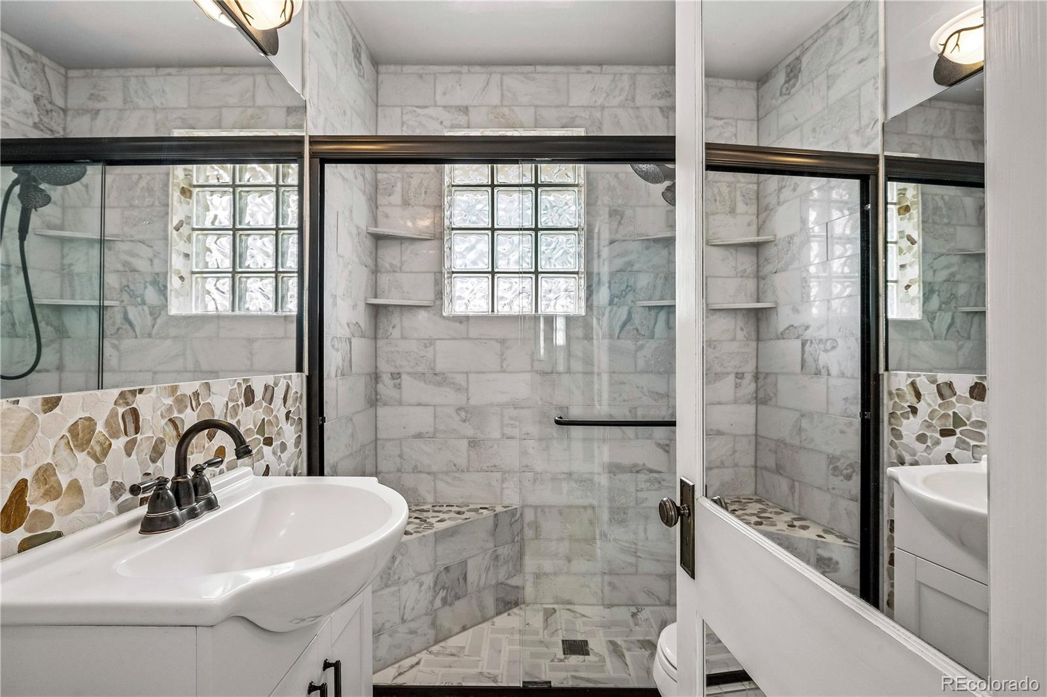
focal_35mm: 17
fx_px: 494
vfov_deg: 70.4
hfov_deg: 93.3
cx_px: 524
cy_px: 348
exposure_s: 1/60
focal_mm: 17
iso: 400
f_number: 10
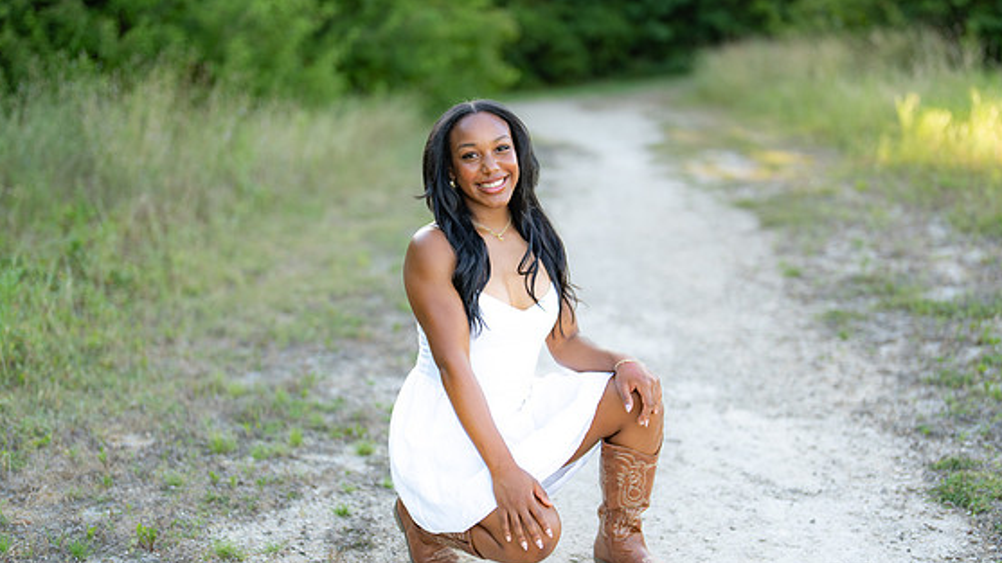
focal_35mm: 58
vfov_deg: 20.7
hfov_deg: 36.0
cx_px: 515
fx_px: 1541
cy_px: 335
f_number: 1.2
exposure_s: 1/1000
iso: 100
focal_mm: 50
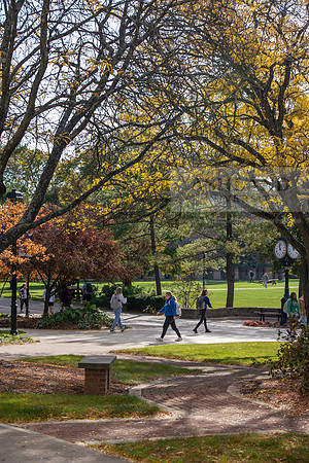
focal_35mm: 70
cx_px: 154
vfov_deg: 28.8
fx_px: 901
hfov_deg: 19.5
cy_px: 232
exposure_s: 1/400
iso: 200
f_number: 5.6
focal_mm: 70
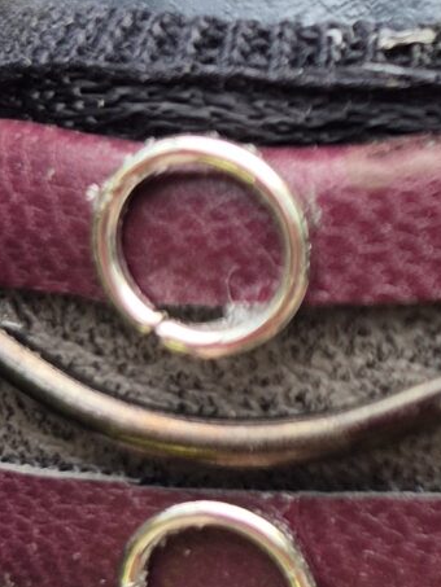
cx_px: 684
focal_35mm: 130
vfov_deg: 15.1
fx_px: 2207
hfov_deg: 10.9
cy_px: 368
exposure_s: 1/180
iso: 50
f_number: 1.8
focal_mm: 5.4
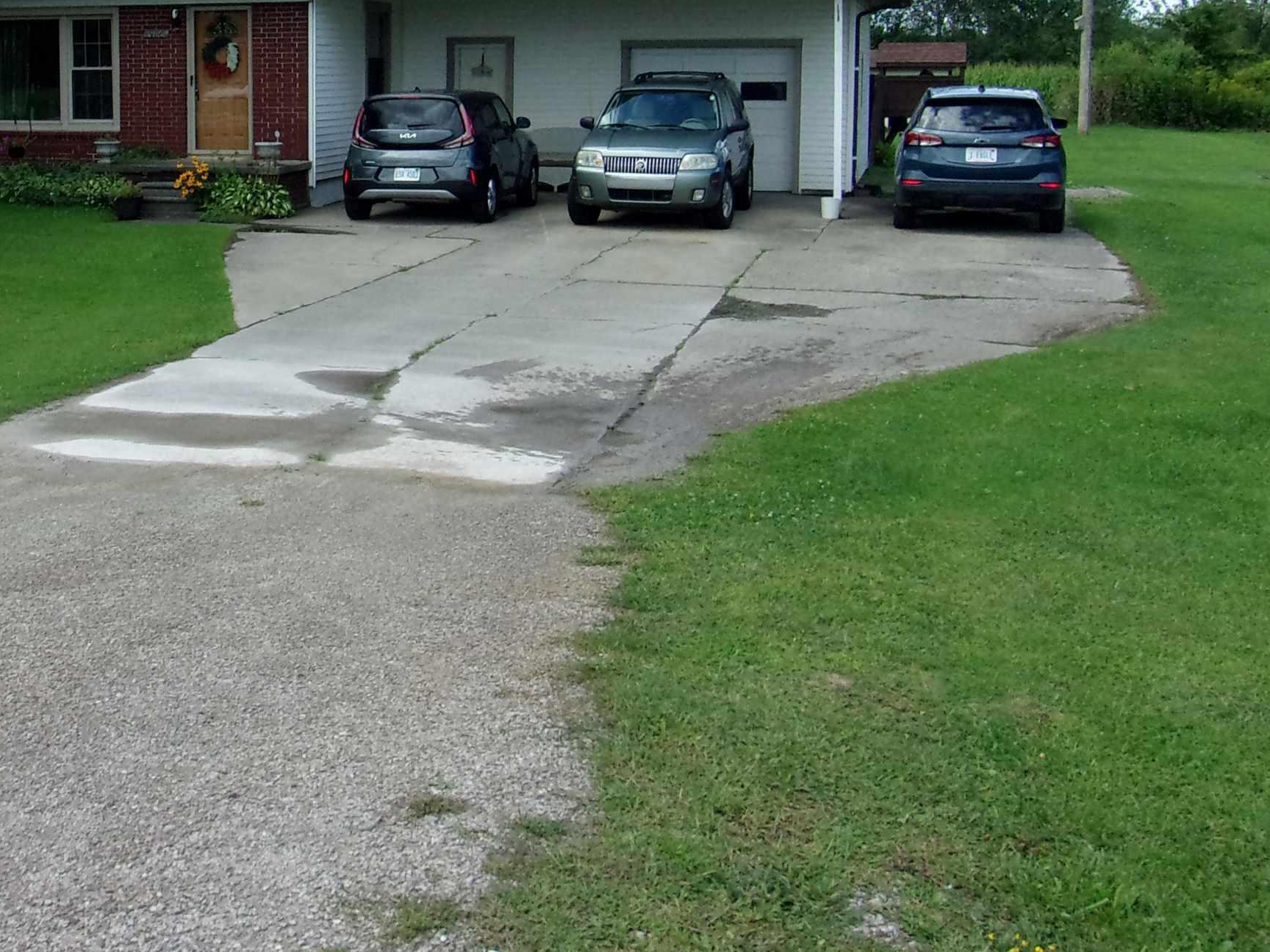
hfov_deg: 38.4
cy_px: 210
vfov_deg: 29.7
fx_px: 1761
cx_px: 287
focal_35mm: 48
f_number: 10.4
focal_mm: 4.9
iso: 200
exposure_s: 1/150
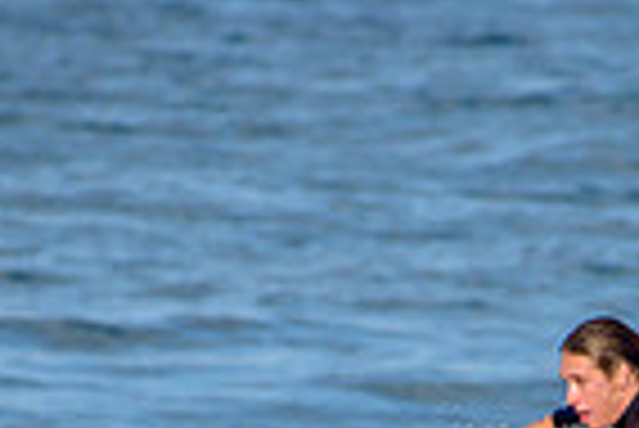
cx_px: 625
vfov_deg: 0.5
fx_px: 44580
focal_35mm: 2509
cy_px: 776
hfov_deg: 0.8
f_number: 5.6
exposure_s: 1/2000
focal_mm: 500
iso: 180
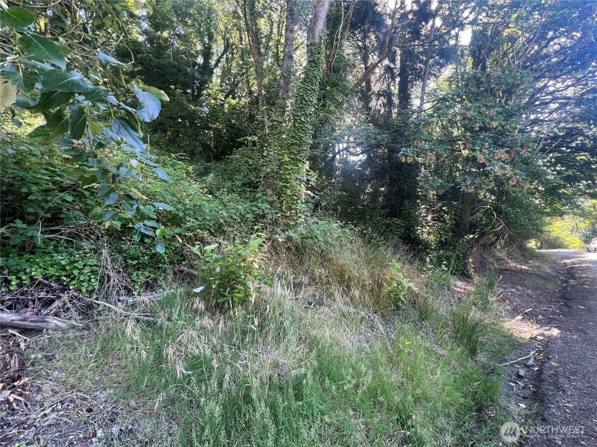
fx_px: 224
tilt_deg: +4.8
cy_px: 224
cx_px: 298
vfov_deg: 89.9
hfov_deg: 106.2
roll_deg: +0.4
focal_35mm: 13
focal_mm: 1.57
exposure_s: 1/99
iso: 125
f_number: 1.8
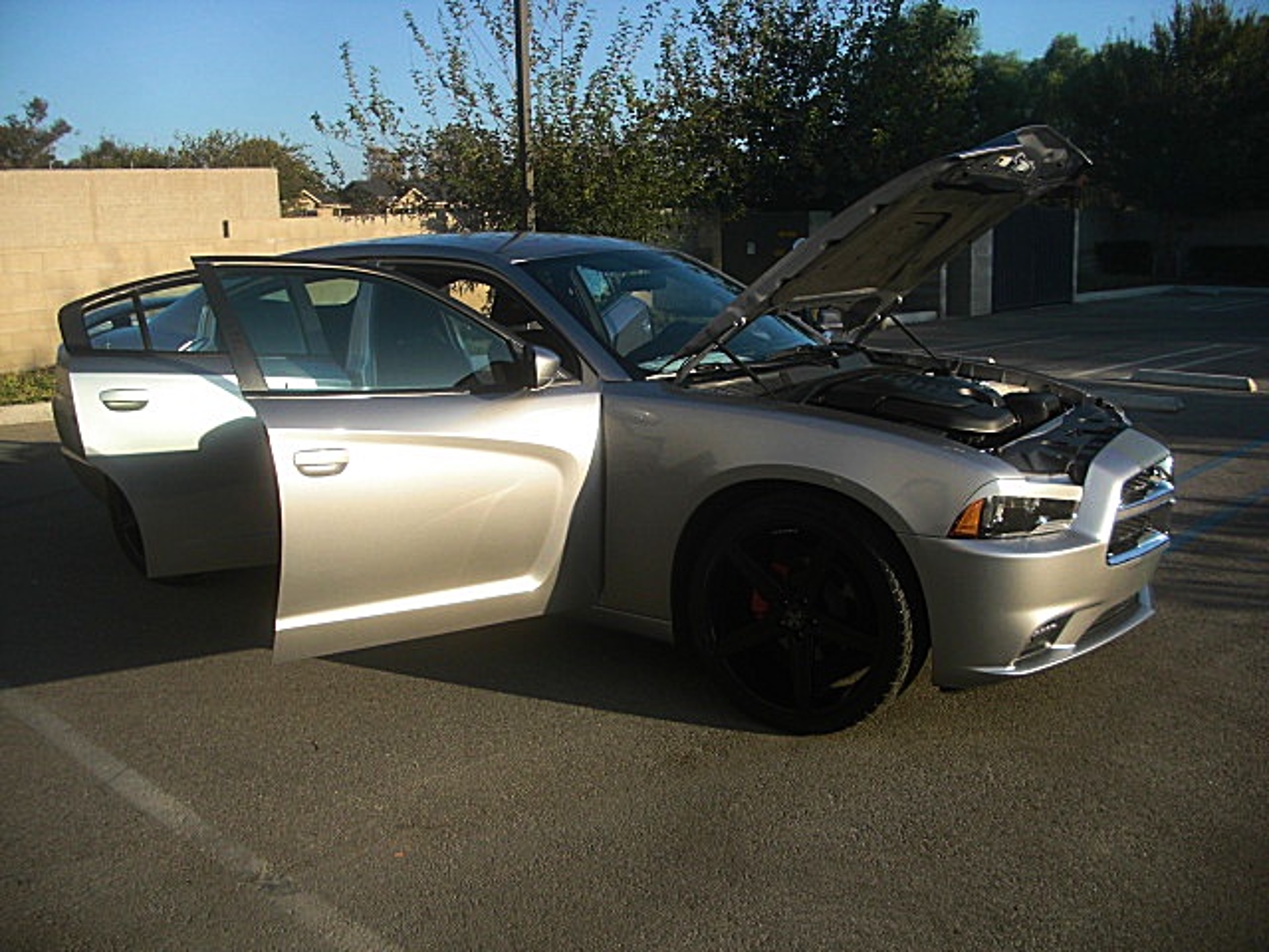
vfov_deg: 39.7
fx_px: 1320
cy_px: 476
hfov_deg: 51.4
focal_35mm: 36
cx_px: 634
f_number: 2.8
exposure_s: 1/800
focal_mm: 6.3
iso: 50
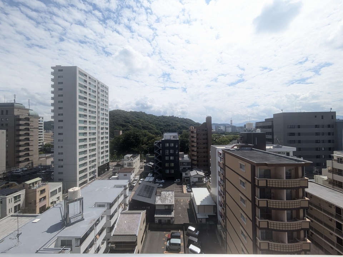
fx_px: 139
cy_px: 128
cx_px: 172
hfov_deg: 102.1
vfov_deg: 85.7
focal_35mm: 14
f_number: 2.2
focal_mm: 1.83
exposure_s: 1/2004
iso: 50
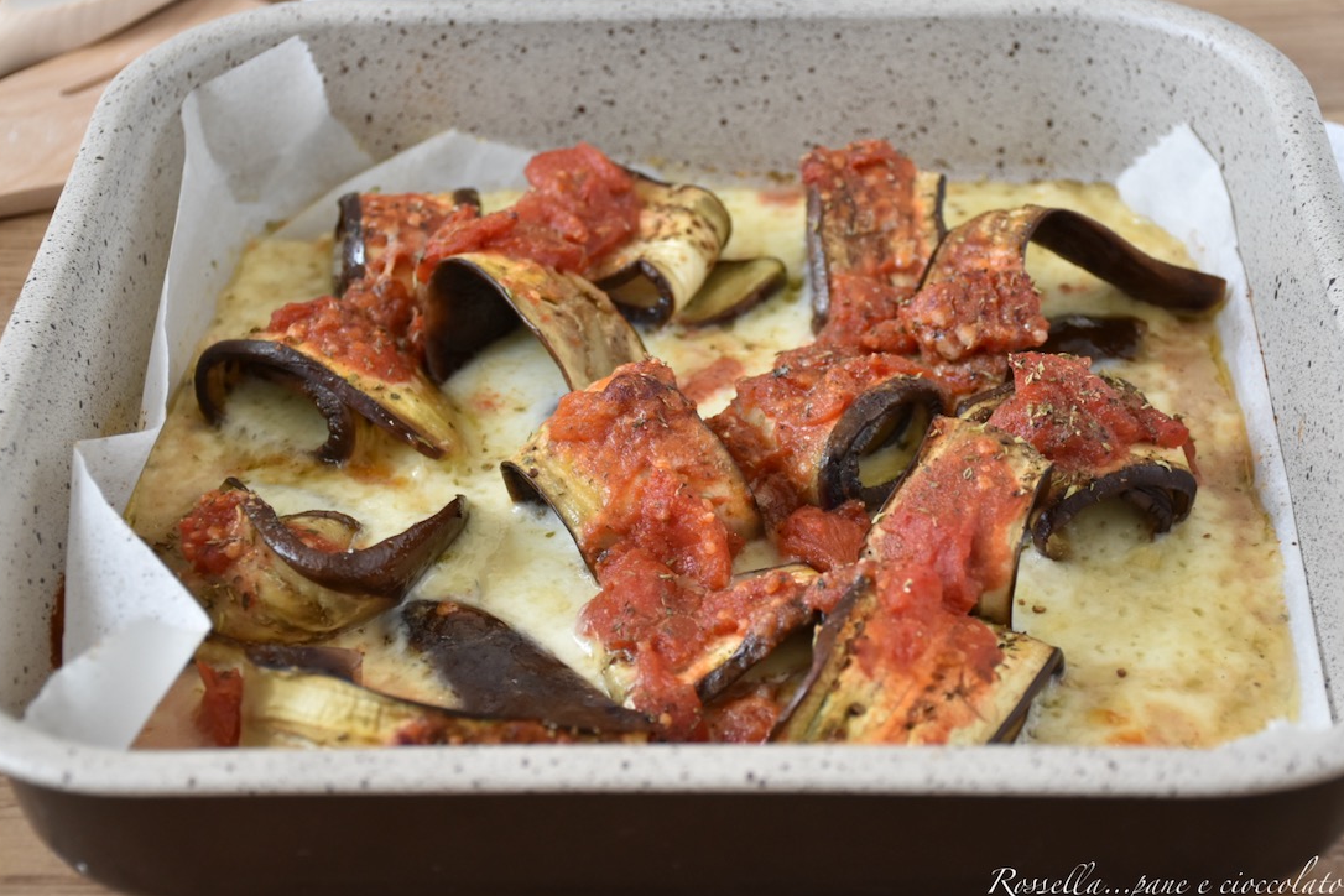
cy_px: 449
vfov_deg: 18.3
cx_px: 704
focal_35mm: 75
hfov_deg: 27.1
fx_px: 2783
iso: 800
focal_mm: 45
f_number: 5.6
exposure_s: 1/25
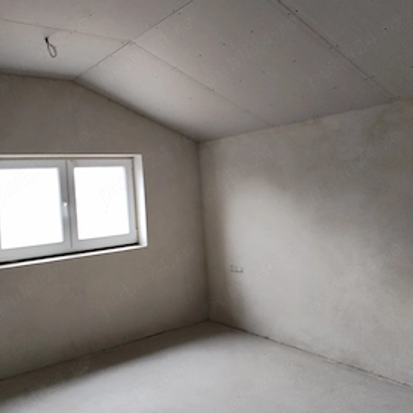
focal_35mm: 33
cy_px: 189
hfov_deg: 49.7
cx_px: 198
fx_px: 445
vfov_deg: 49.7
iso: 345
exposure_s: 1/60
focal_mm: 4.75
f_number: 1.8
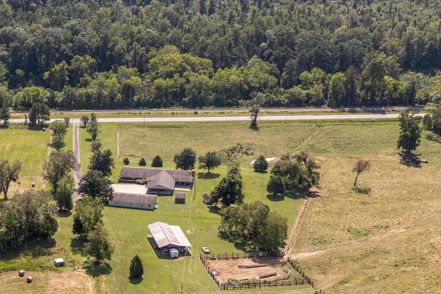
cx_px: 73
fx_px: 698
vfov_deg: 23.8
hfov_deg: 33.8
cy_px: 138
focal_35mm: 57
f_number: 3.2
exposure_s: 1/200
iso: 100
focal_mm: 10.26
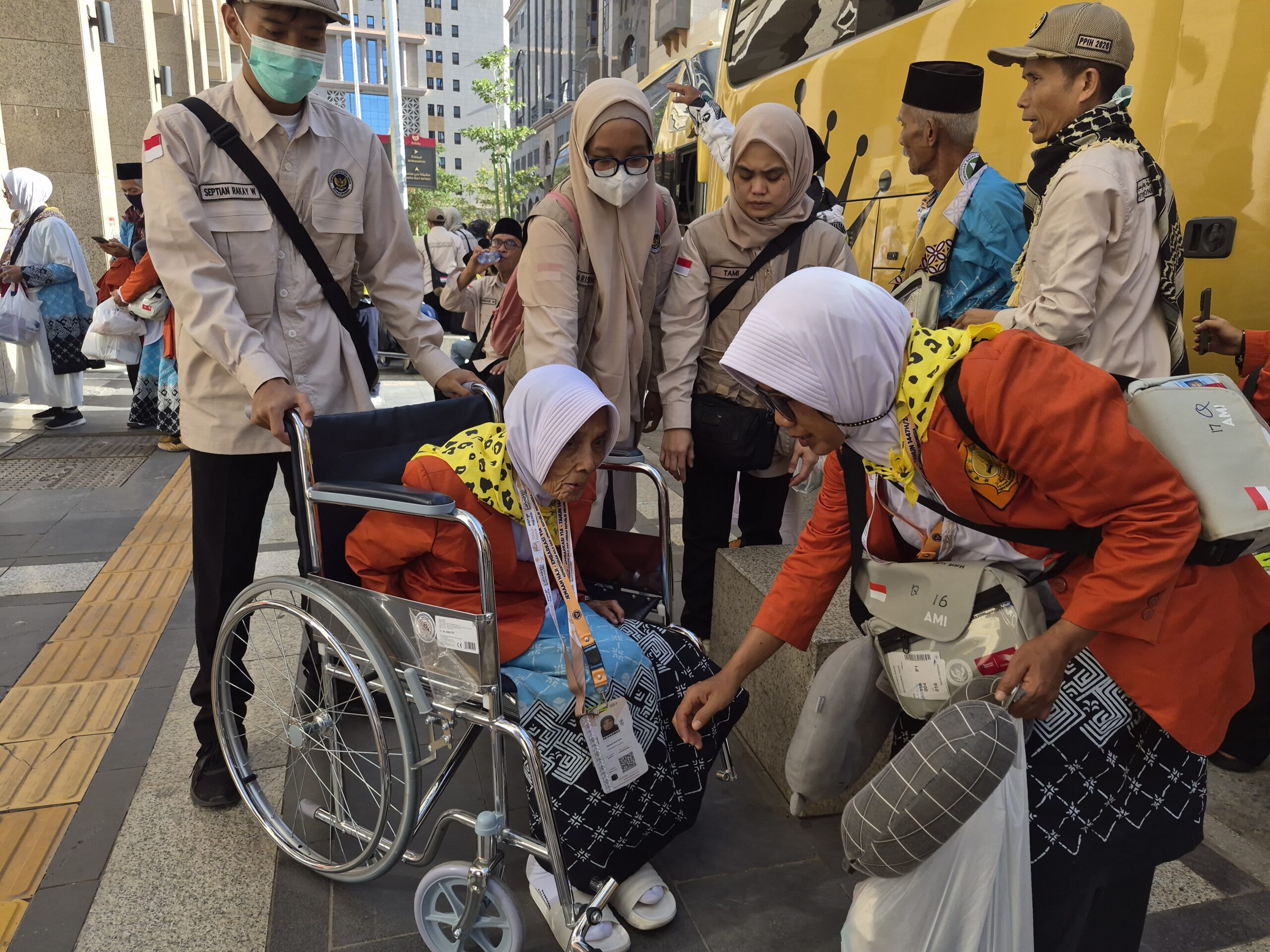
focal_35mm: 23
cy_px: 476
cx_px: 635
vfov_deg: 58.9
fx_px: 844
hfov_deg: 73.9
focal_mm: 5.4
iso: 80
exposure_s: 1/1072
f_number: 1.8
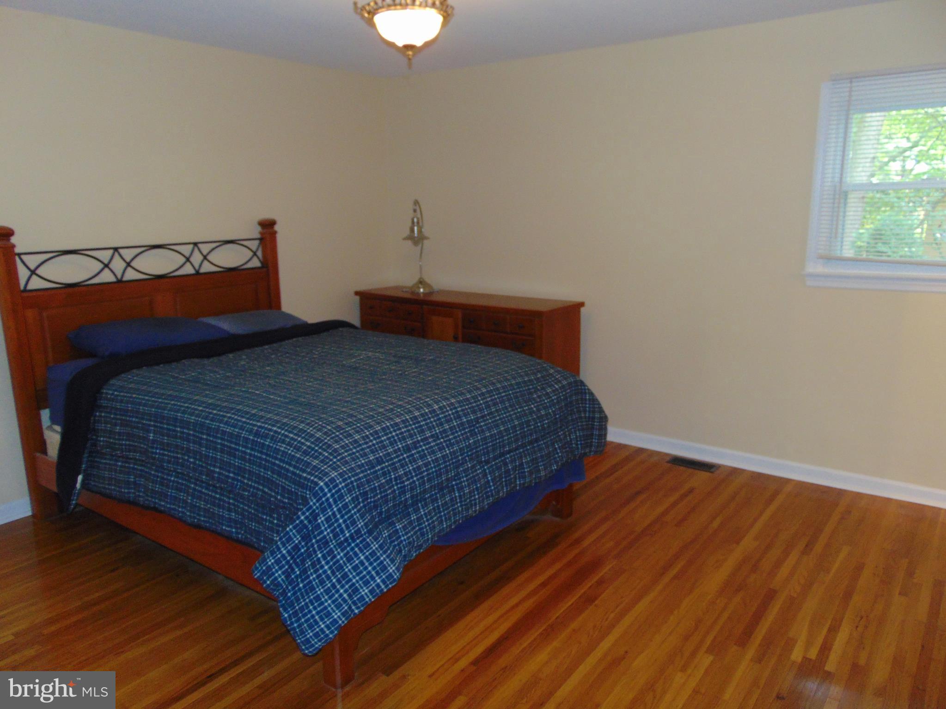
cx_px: 473
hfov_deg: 69.4
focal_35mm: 25
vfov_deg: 54.9
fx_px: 683
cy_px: 354
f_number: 3
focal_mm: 4.5
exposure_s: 1/30
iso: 200
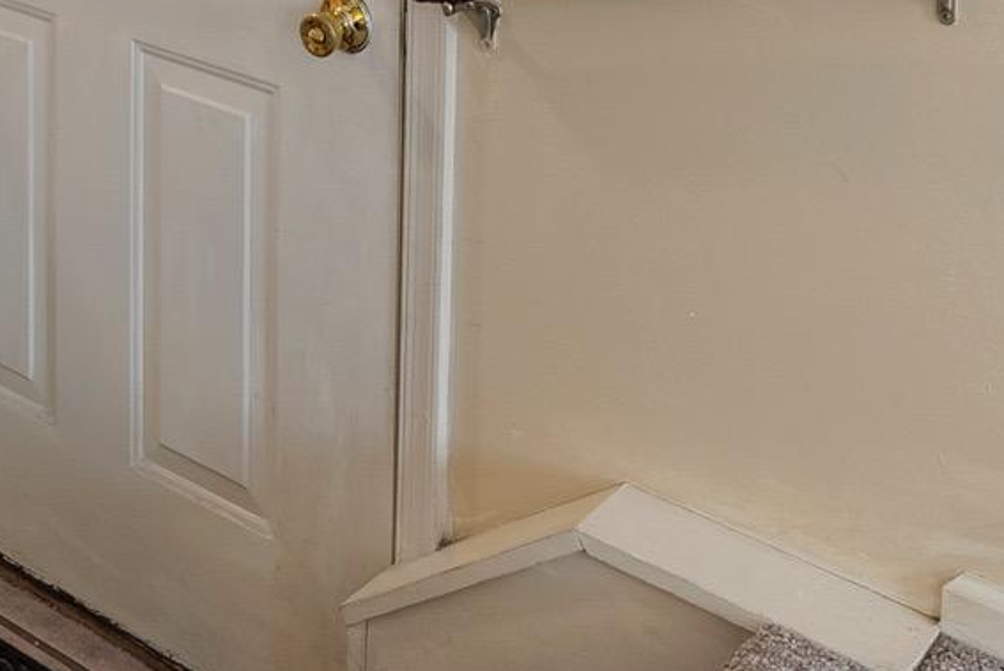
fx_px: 1814
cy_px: -194
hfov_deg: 29.8
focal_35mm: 65
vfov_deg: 19.4
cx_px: 133
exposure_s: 1/2.5
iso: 400
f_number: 8
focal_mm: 18
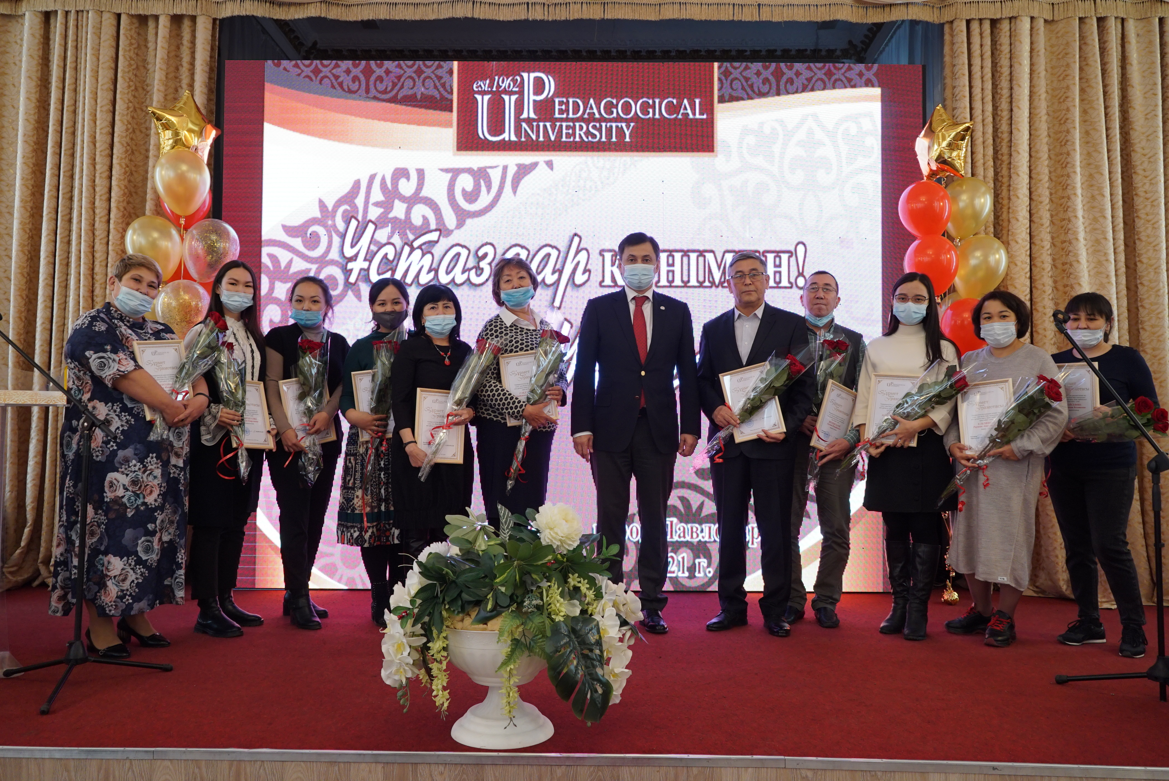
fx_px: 942
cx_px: 584
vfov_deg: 45.0
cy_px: 390
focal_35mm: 29
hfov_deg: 63.6
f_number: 5
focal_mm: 29
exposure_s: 1/50
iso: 1600
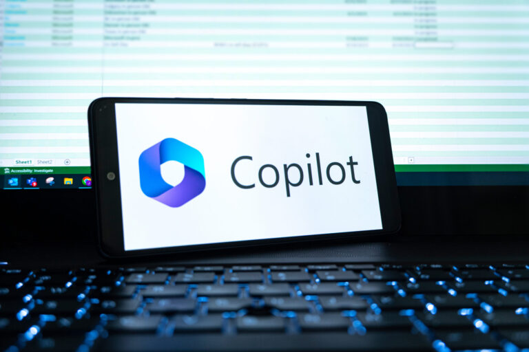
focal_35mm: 40
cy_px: 176
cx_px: 264
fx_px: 595
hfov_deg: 47.9
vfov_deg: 33.0
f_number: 4.5
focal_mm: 27
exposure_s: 1/30
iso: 800
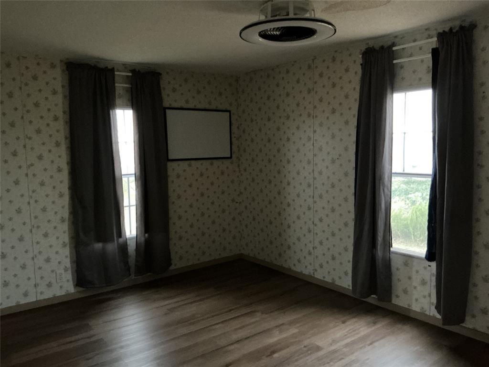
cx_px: 244
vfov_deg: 48.2
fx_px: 410
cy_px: 184
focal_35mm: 29
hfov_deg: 61.7
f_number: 1.8
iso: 500
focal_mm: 3
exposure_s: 1/20
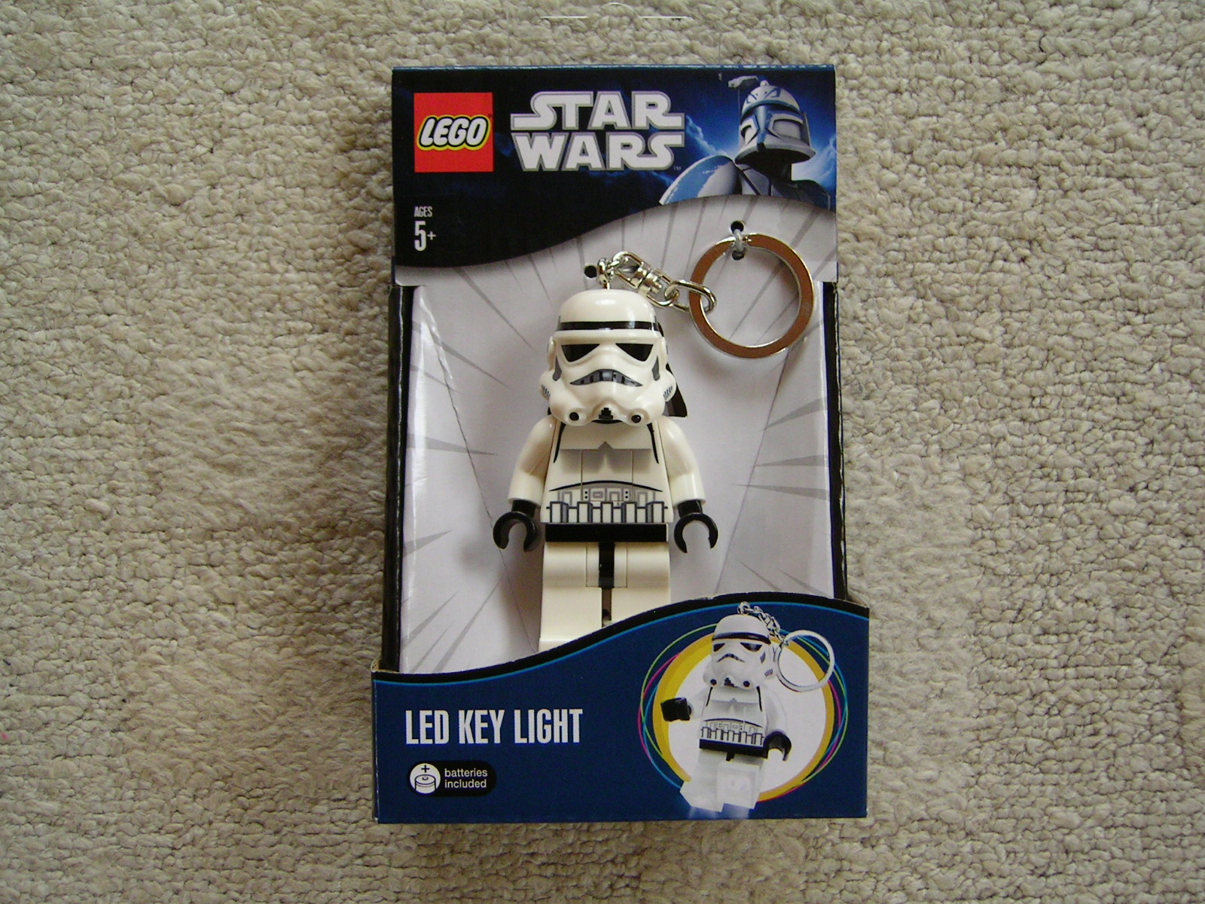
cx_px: 602
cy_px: 452
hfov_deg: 51.4
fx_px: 1253
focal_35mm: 36
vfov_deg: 39.7
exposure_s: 1/13.5
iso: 100
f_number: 2.8
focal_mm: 5.6
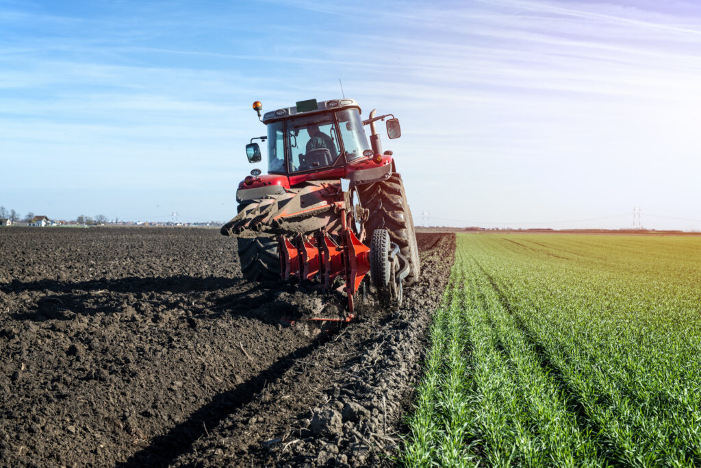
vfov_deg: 27.0
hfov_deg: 39.6
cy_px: 234
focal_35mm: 50
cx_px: 350
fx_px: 974
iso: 200
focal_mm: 50
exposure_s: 1/320
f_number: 10
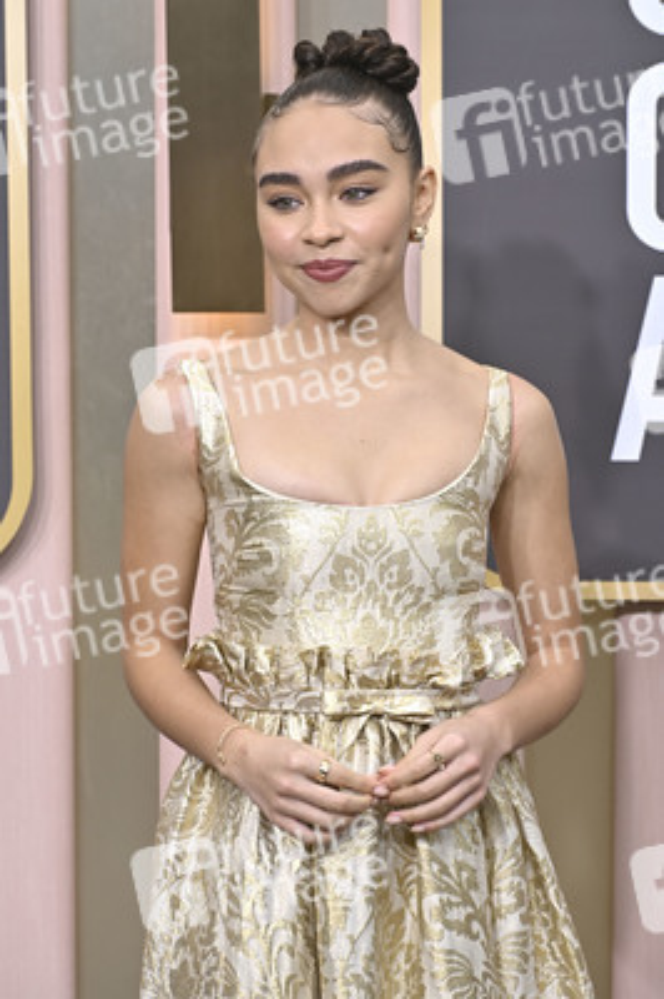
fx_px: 4018
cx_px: 332
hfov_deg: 9.4
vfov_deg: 14.2
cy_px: 500
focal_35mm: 145
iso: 800
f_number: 8
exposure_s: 1/640
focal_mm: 145
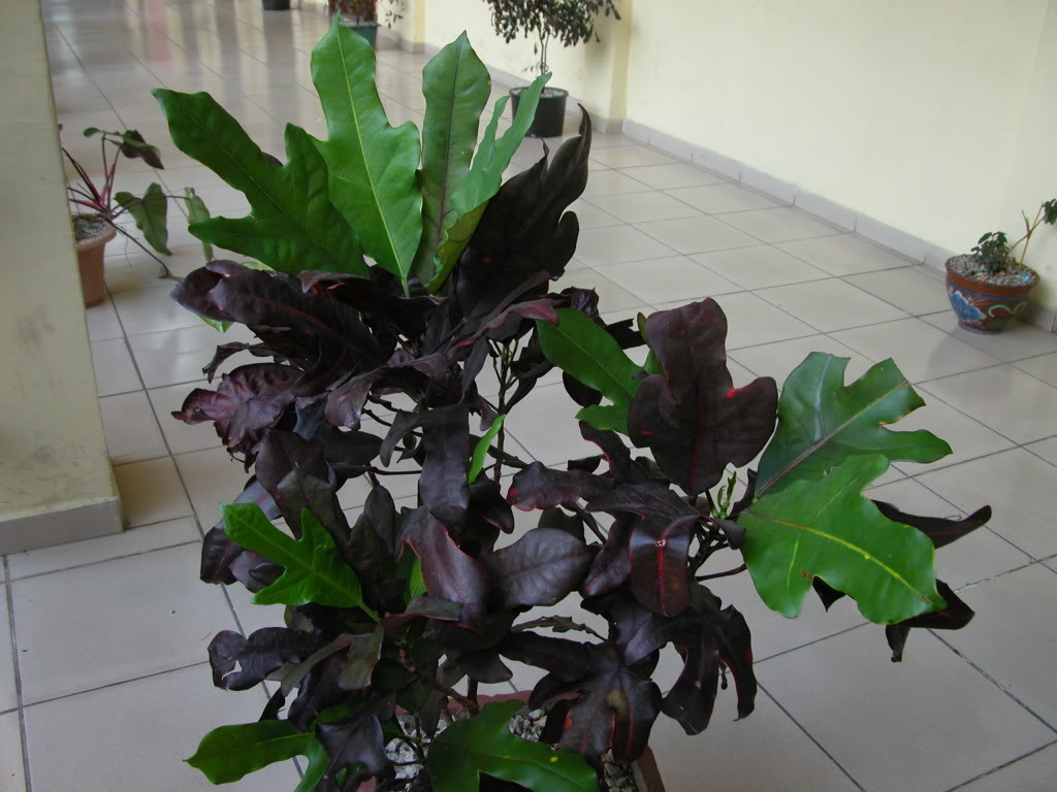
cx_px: 528
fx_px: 1069
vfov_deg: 40.7
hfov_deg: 52.6
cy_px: 396
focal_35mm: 35
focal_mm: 8.9
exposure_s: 1/30
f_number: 2.8
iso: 100
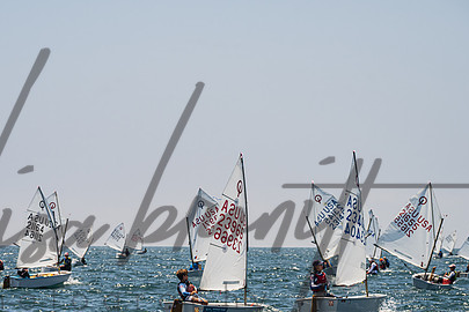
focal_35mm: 189
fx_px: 2462
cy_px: 213
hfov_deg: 10.9
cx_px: 212
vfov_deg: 7.3
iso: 250
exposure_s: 1/1600
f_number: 7.1
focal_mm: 130
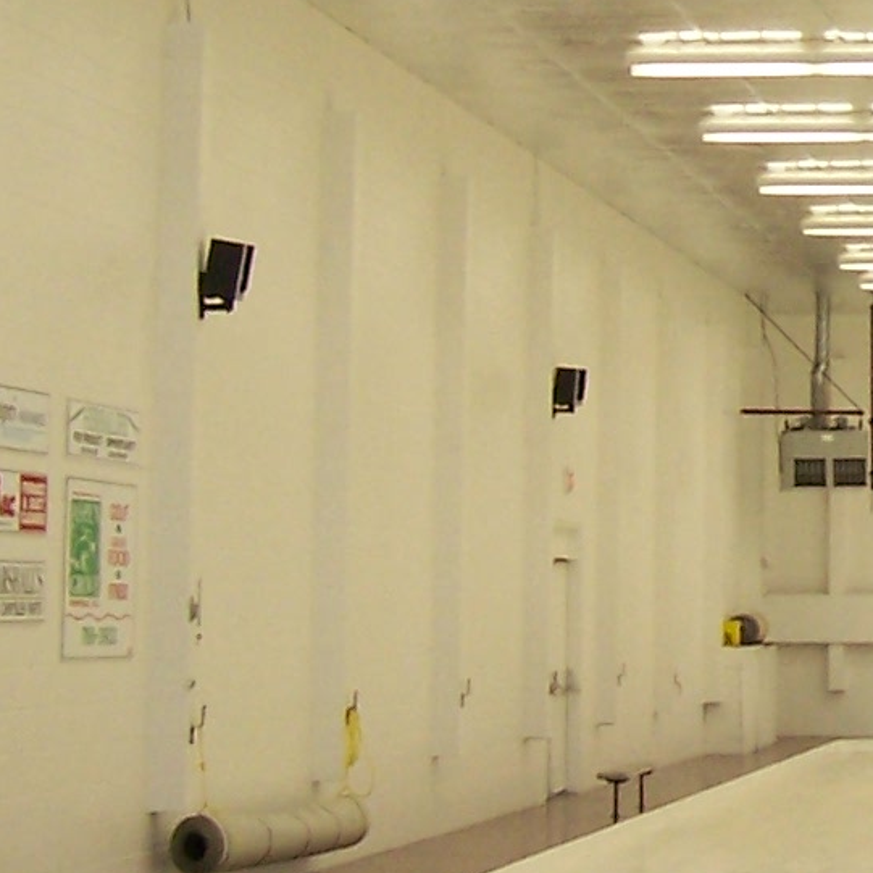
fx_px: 3652
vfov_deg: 13.6
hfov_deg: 12.9
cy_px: 173
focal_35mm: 128
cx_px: 1288
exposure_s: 1/90
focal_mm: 5.6
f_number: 2.7
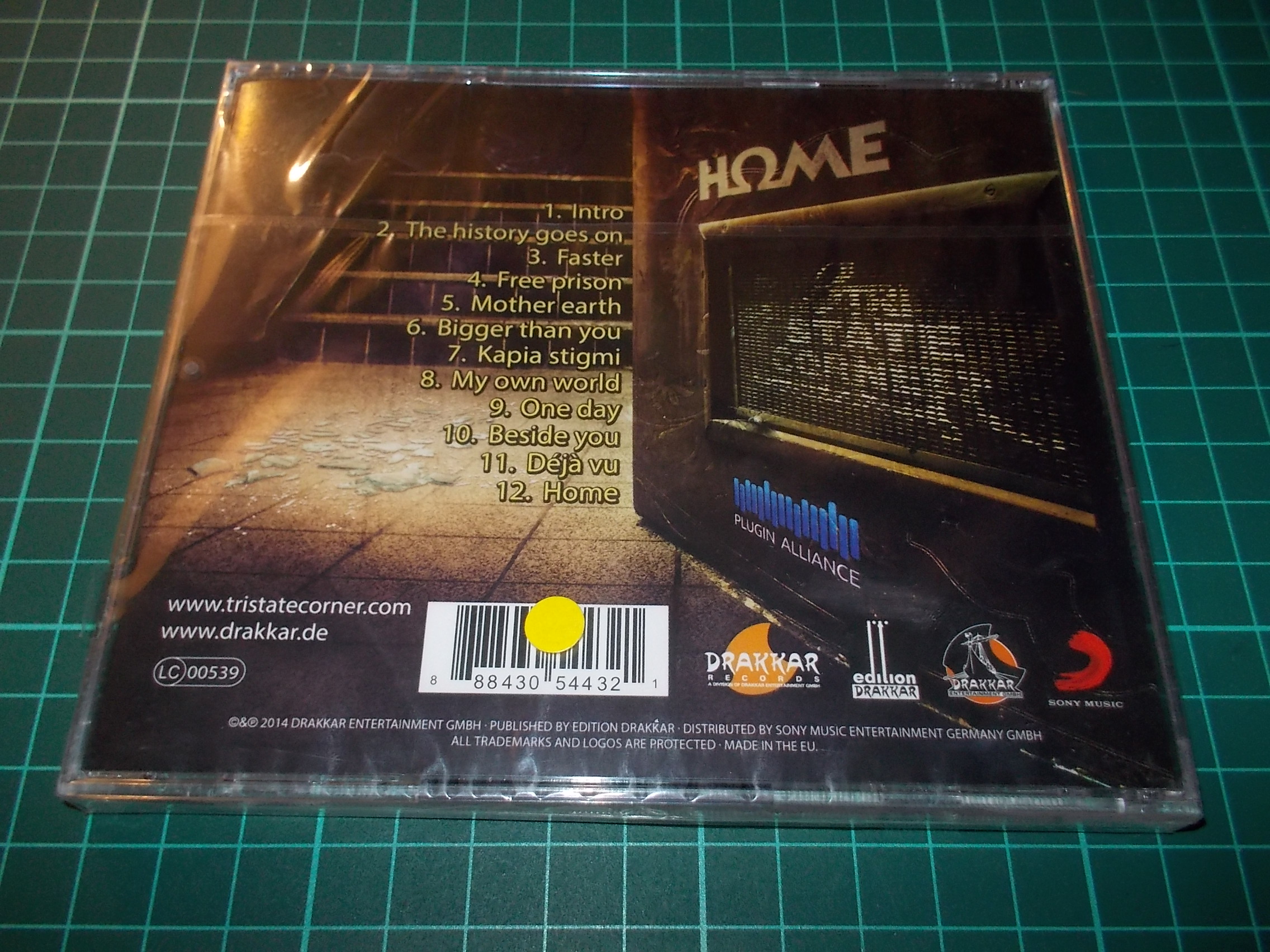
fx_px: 1064
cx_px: 635
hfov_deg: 61.7
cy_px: 476
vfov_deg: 48.2
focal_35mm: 29
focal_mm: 4.1
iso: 200
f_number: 3.3
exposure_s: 1/30
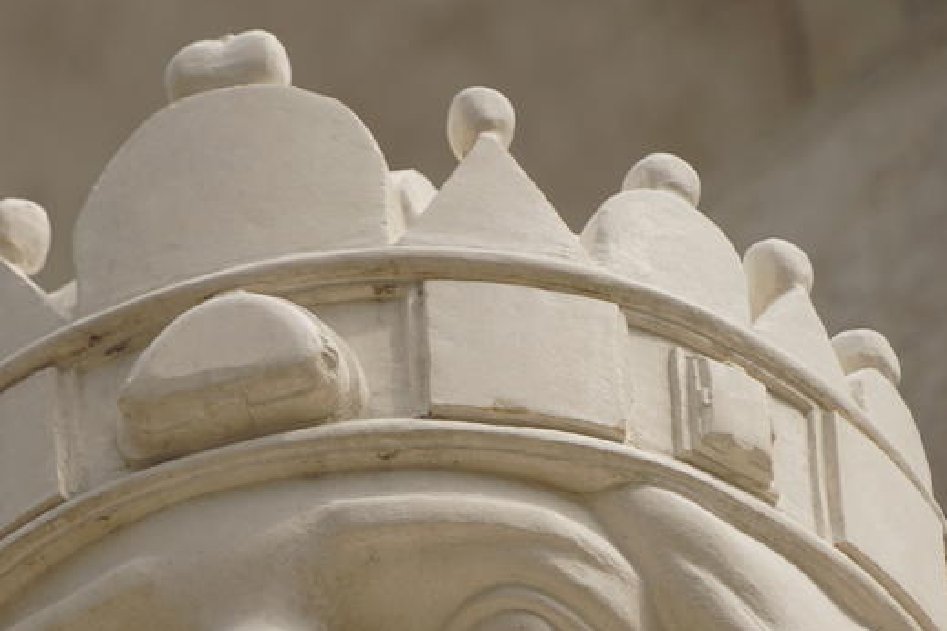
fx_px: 13941
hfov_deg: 3.9
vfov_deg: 2.6
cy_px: 813
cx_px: -88
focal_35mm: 530
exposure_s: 1/250
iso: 100
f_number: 7.1
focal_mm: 191
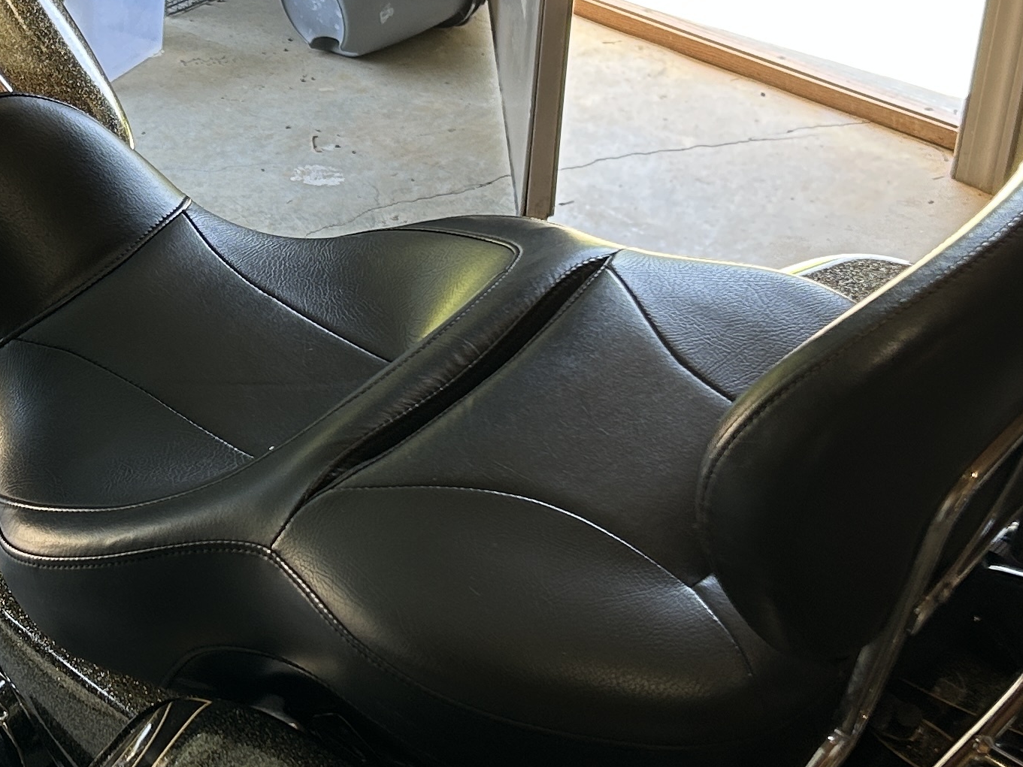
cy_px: 344
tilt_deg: -31.4
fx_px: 2276
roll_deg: +0.8
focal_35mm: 77
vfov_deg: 19.1
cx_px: 165
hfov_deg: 24.8
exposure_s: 1/121
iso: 50
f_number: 1.5
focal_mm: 5.7
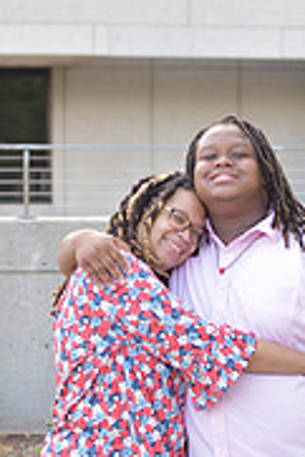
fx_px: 2359
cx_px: 330
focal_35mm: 186
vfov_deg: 11.0
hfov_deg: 7.4
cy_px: 353
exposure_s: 1/200
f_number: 2.5
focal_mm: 50
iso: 100
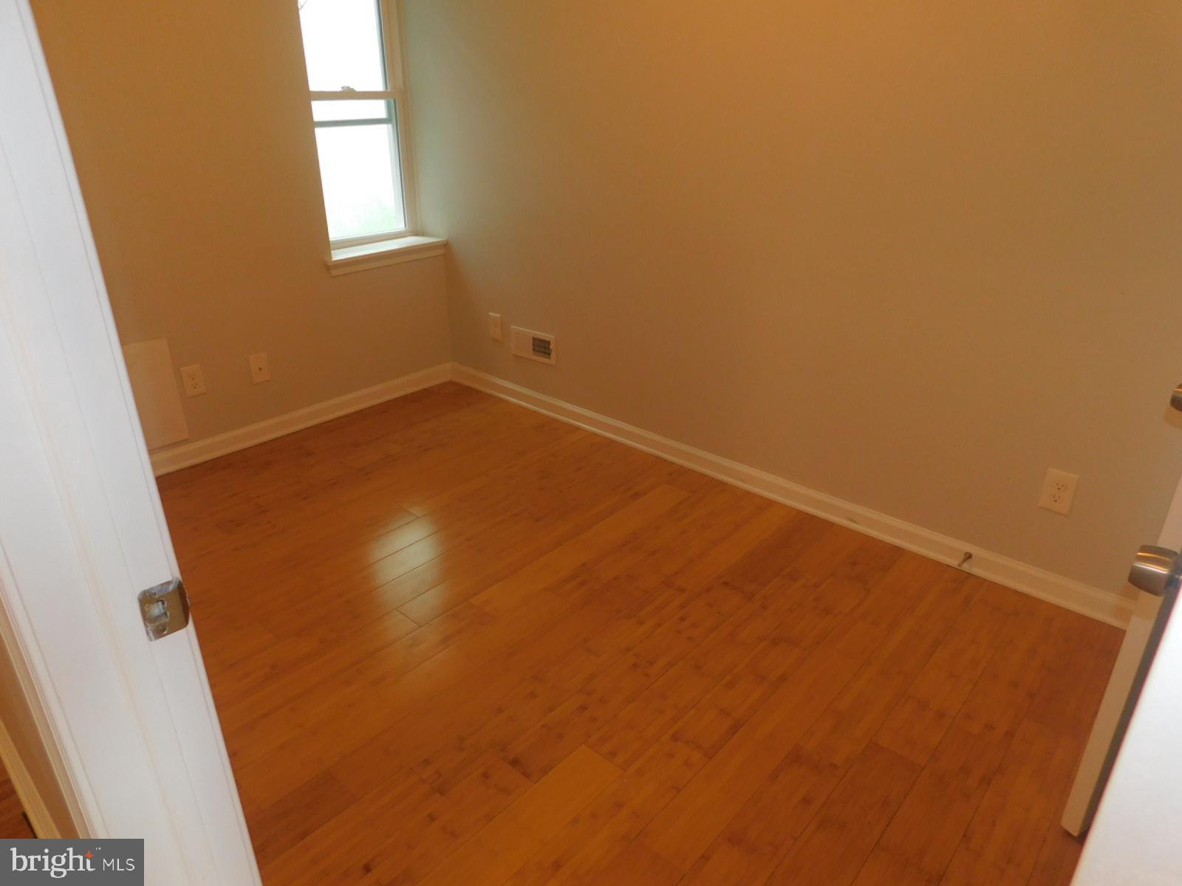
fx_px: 785
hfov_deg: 73.9
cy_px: 443
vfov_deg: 58.9
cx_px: 591
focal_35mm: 23
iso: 200
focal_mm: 4
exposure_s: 1/30
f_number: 3
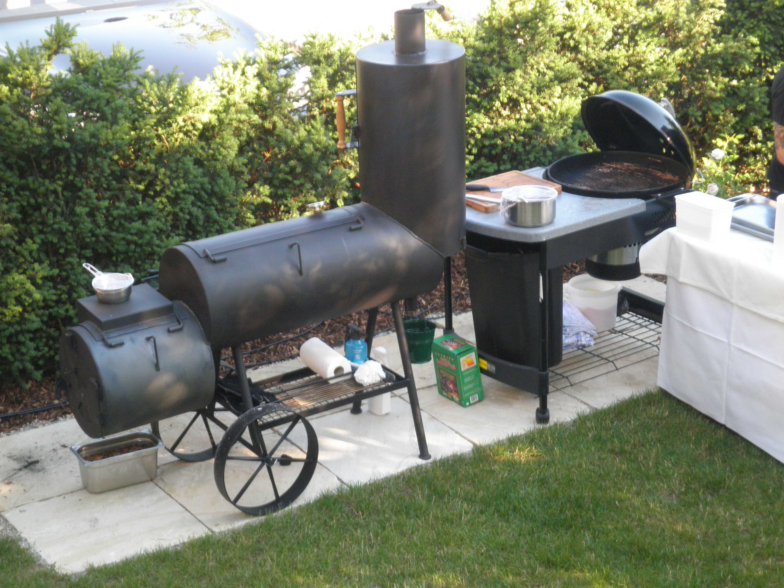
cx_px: 392
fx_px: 1653
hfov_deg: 26.7
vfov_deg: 20.2
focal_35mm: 73
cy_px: 294
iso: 200
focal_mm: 13
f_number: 4.4
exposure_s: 1/80
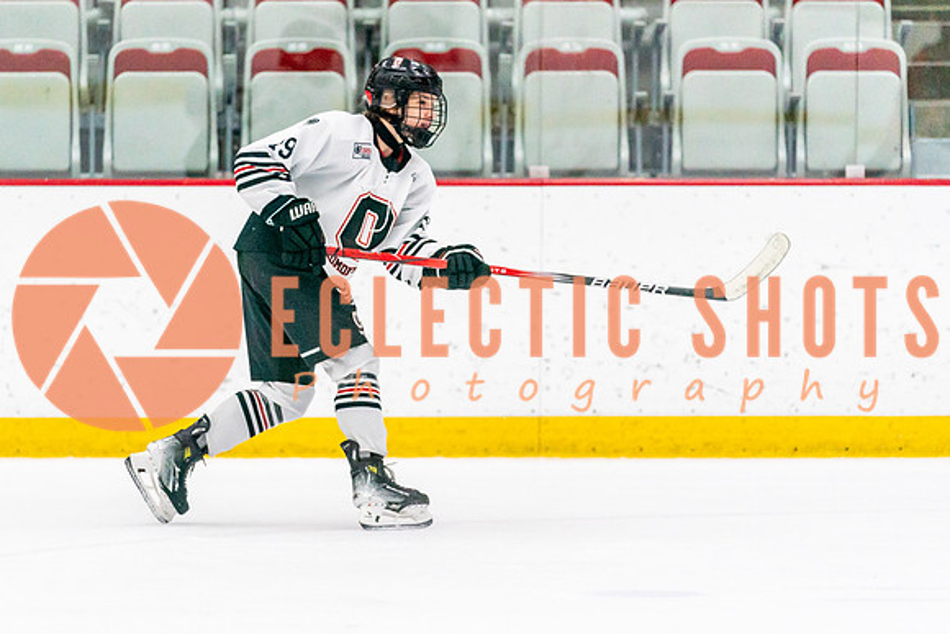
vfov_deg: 4.7
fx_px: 7779
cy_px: 340
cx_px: 350
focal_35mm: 295
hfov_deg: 7.0
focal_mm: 200
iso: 3200
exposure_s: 1/1250
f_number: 2.8
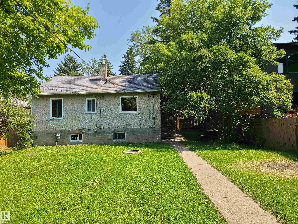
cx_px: 149
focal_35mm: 26
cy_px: 112
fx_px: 224
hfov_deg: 67.3
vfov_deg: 53.1
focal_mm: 5.4
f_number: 1.8
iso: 40
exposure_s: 1/1176
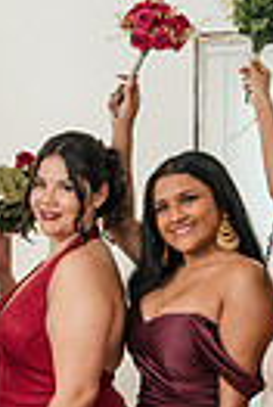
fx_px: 1358
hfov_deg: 11.3
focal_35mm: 120
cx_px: -16
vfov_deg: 16.5
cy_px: 444
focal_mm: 35
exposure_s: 1/250
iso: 1250
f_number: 4
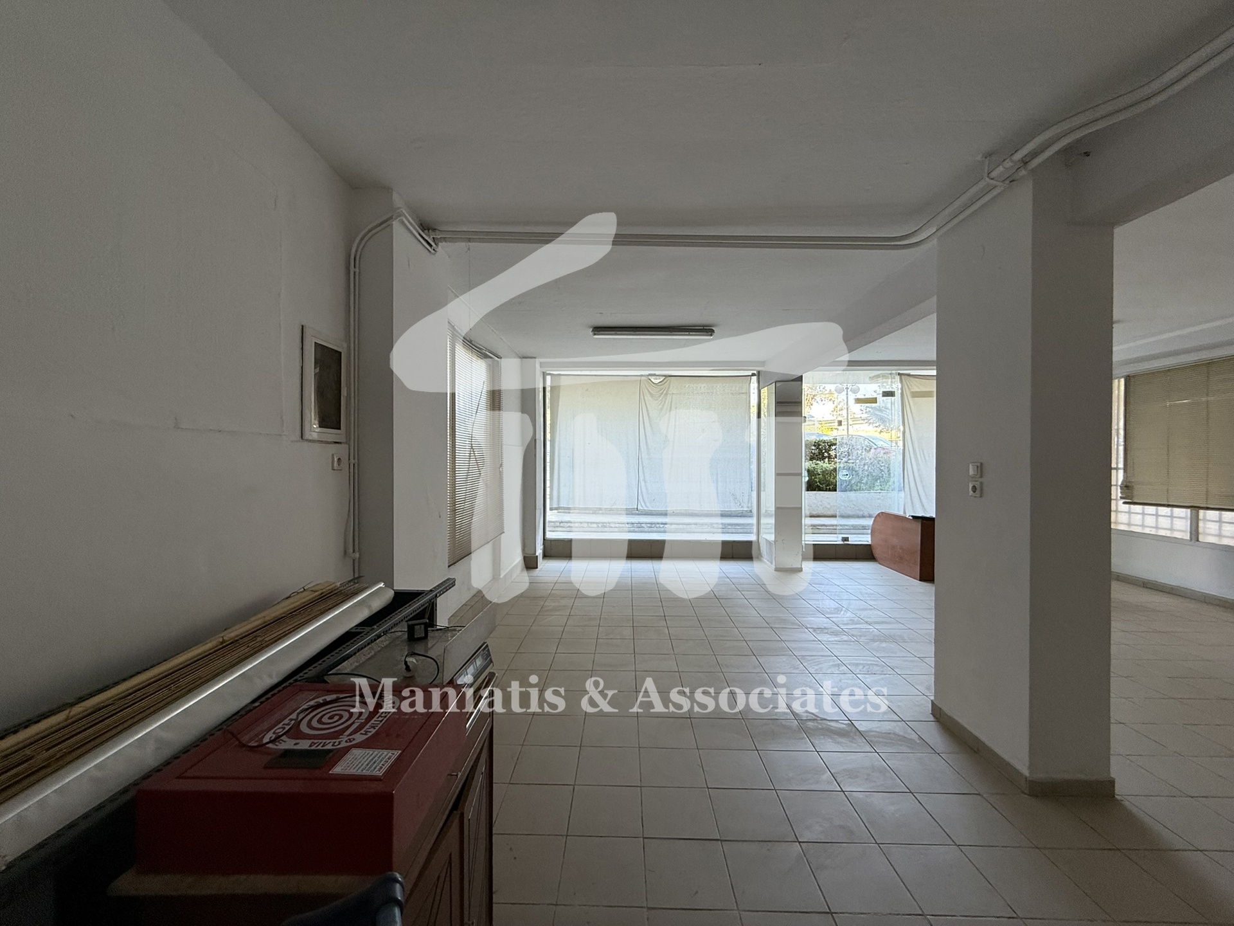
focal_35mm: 14
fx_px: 499
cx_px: 617
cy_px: 463
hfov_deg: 102.1
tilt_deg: -0.8
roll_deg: +0.6
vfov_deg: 85.7
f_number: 2.2
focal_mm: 2.22
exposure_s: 1/99
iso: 100
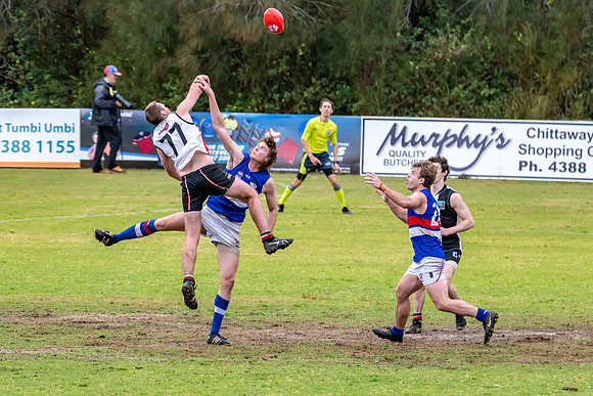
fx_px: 8284
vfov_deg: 2.7
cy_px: 226
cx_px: 261
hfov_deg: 4.1
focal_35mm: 503
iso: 1250
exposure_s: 1/2000
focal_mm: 260
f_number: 7.1
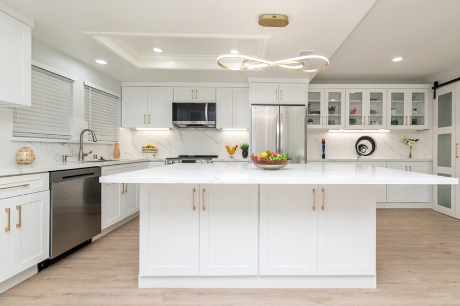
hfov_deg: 92.8
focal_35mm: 17
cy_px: 149
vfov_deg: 70.4
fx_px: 217
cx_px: 259
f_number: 4.5
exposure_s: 1/80
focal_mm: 14
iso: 200
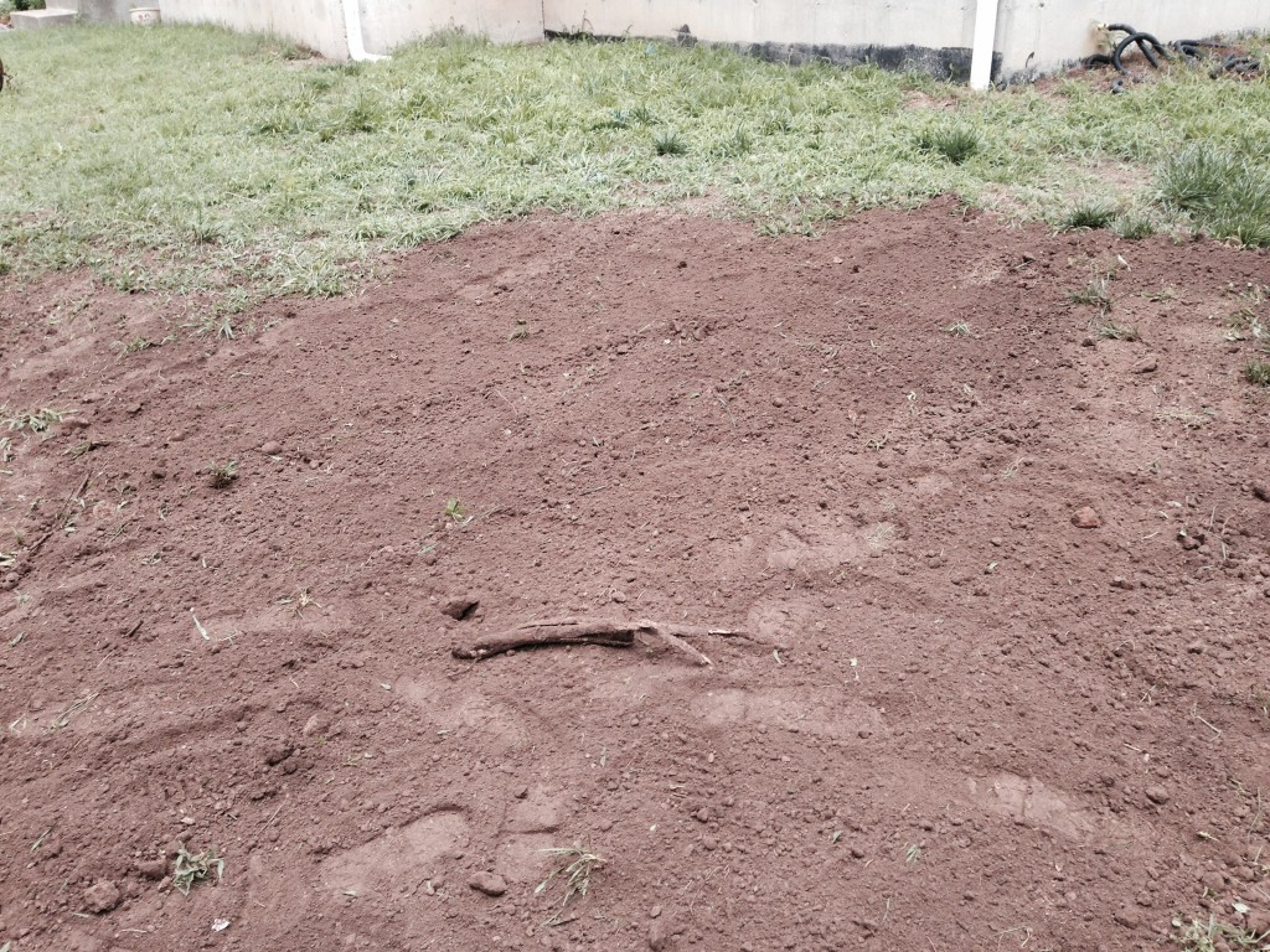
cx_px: 635
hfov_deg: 55.4
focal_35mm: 33
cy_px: 476
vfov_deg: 42.9
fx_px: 1211
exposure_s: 1/192
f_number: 2.4
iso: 50
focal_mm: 4.12
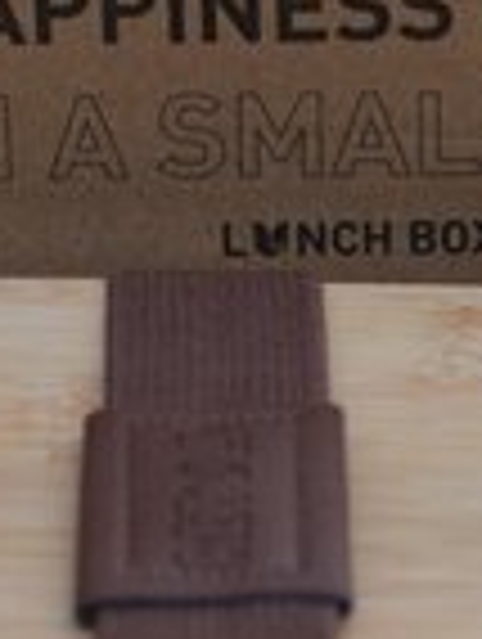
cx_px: 311
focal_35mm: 284
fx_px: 5251
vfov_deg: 6.9
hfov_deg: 5.3
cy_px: 810
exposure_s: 1/60
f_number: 4
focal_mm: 35
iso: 720
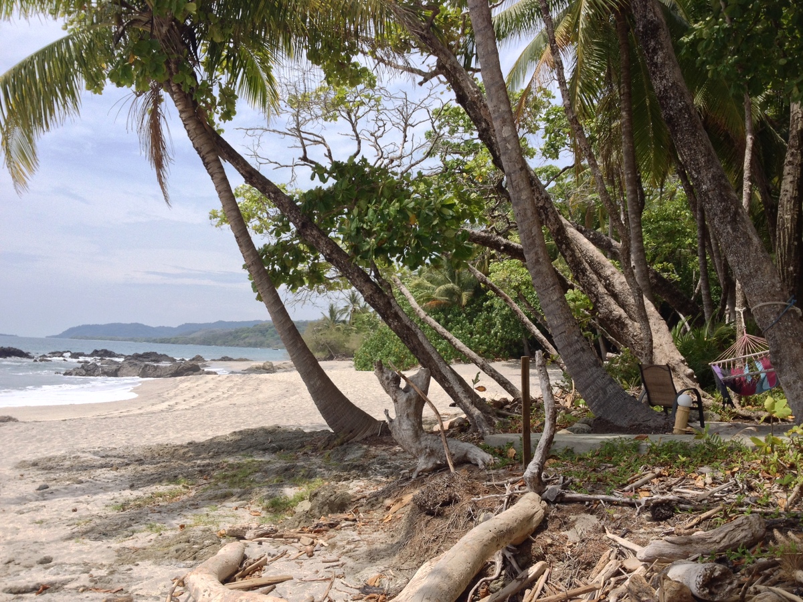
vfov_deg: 40.7
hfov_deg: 52.6
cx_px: 402
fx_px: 812
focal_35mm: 35
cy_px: 301
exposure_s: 1/1227
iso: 50
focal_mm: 4.28
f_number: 2.4
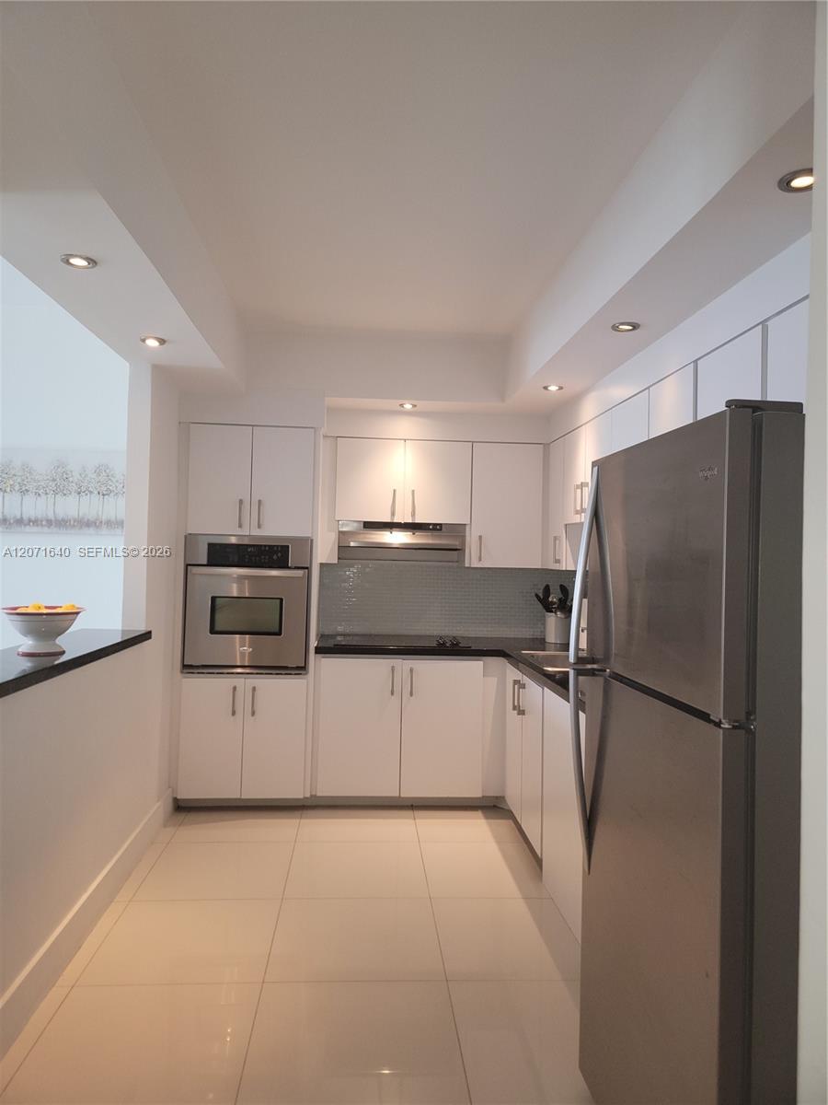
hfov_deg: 56.8
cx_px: 414
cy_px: 552
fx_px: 765
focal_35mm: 24
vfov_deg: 71.6
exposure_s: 1/60
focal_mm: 6.7
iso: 100
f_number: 1.8
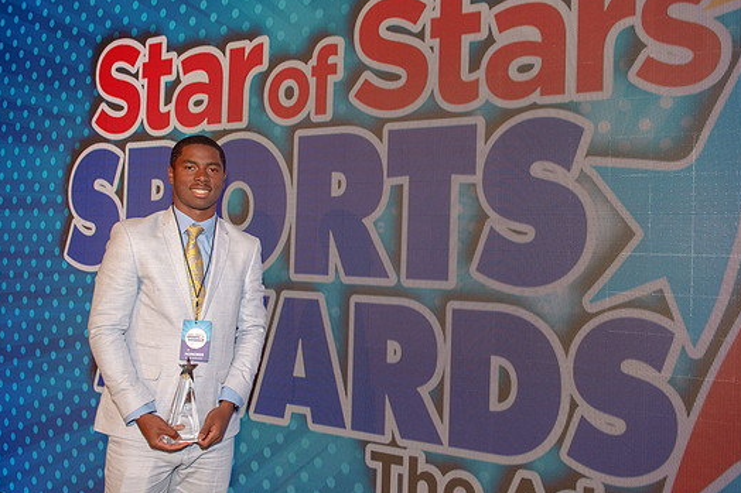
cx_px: 402
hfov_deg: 60.2
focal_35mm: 31
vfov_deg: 42.3
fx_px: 638
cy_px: 240
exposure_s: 1/125
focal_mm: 28
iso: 1250
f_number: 6.3
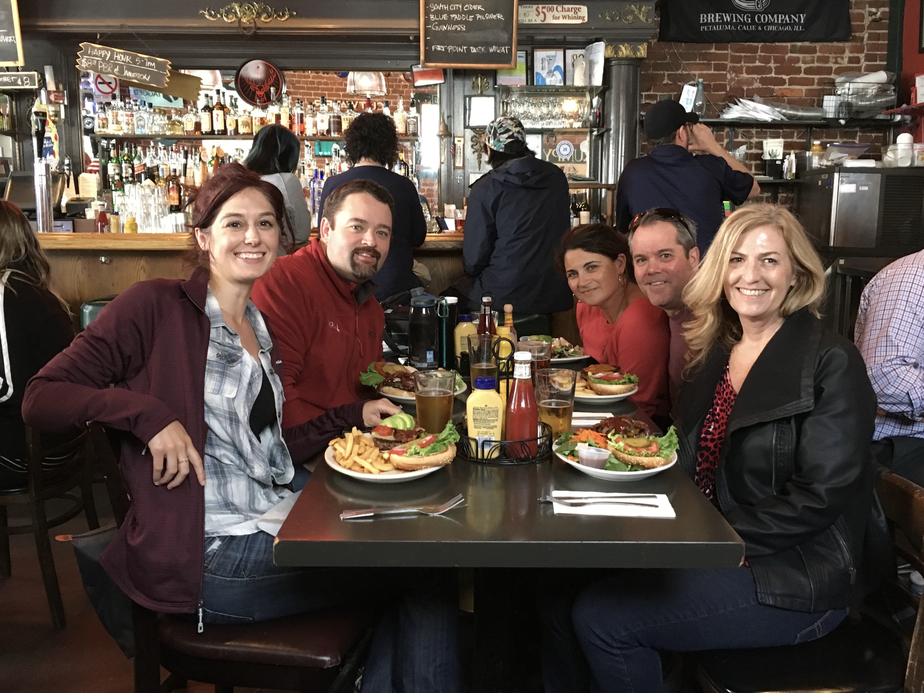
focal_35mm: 29
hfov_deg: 61.7
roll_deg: -1.1
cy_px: 346
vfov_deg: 48.2
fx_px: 774
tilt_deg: -6.2
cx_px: 462
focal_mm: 4.15
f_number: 2.2
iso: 200
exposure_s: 1/15
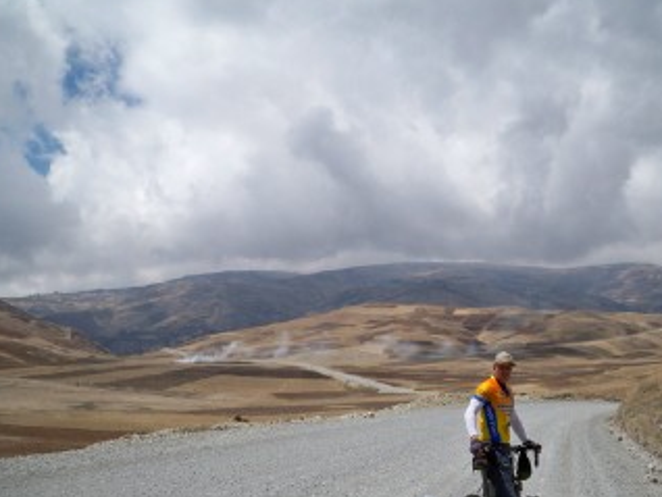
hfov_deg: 42.7
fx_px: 842
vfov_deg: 32.9
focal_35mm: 44
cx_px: 393
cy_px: 287
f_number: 4.7
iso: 80
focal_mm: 6.3
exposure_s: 1/1250
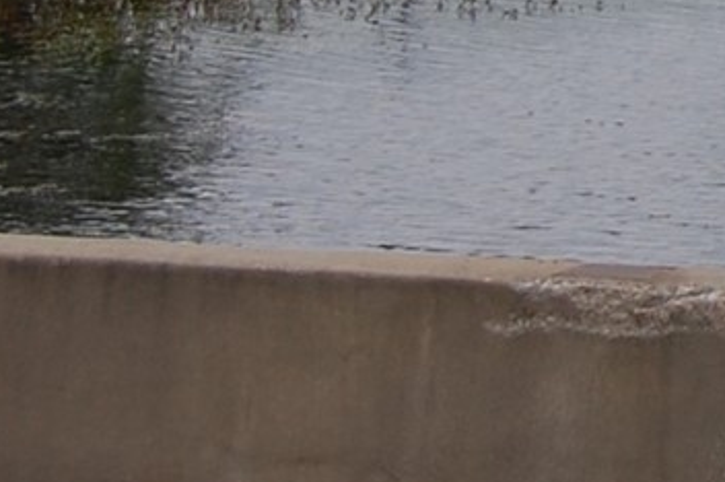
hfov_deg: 6.8
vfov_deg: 4.8
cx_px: 2083
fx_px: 5593
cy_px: -667
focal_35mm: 278
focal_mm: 30
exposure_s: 1/400
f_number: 10
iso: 200
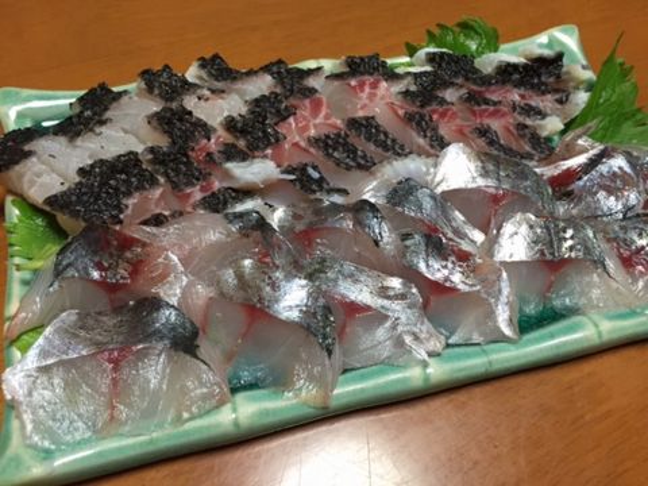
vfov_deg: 48.2
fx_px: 543
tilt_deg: -58.2
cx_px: 324
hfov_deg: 61.7
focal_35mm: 29
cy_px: 243
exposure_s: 1/30
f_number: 2.2
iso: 125
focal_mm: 4.15
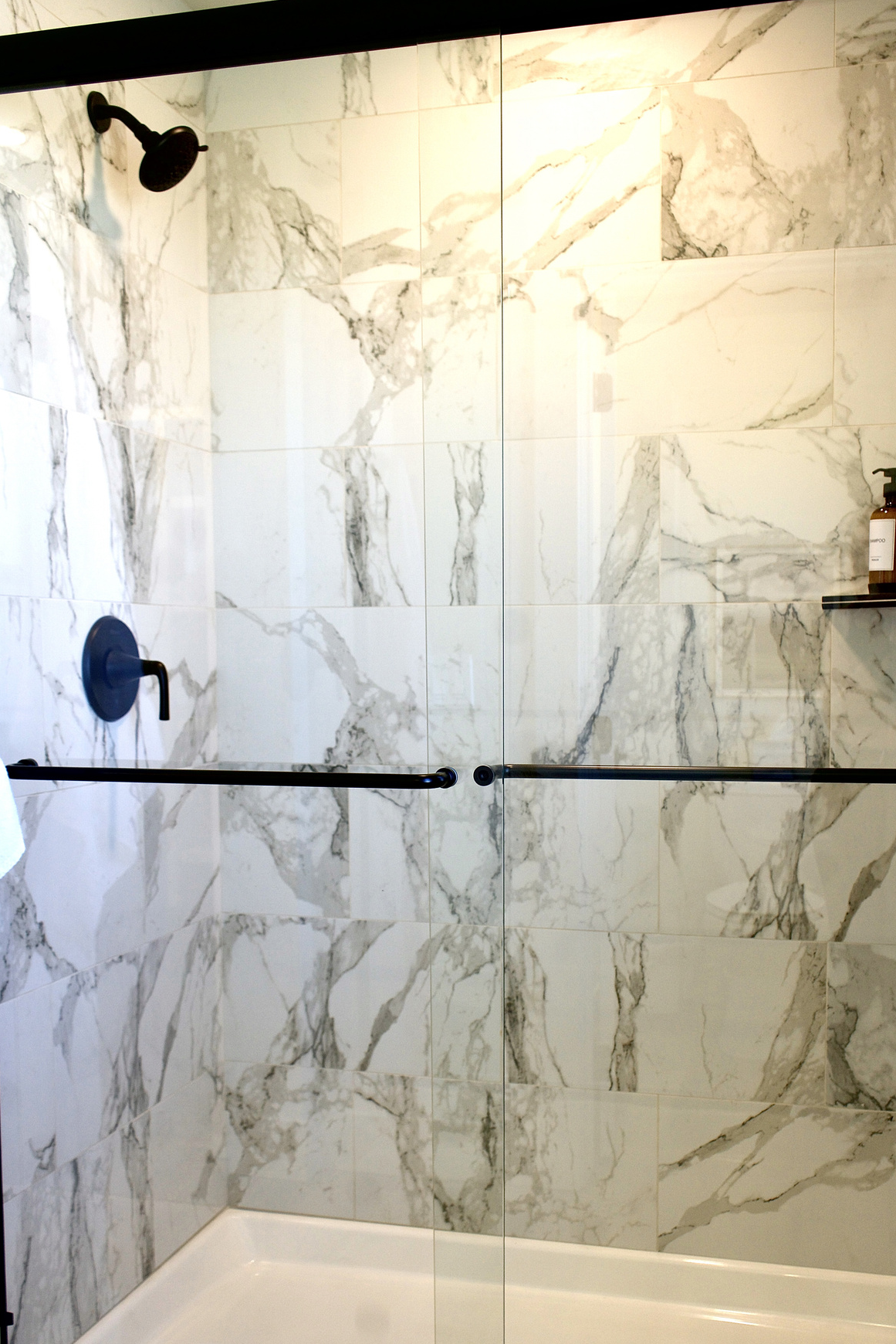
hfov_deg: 36.8
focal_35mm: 36
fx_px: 1343
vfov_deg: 53.0
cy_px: 745
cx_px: 500
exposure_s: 1/160
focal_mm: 29
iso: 640
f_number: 4
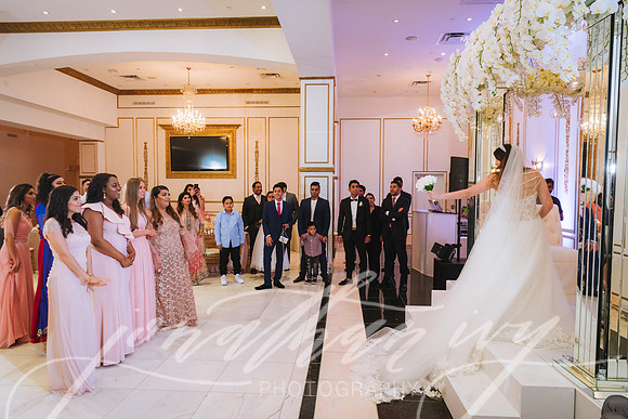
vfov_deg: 53.2
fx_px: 419
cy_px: 210
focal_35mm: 24
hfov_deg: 73.7
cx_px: 314
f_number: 4
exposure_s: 1/125
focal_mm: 24
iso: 1600
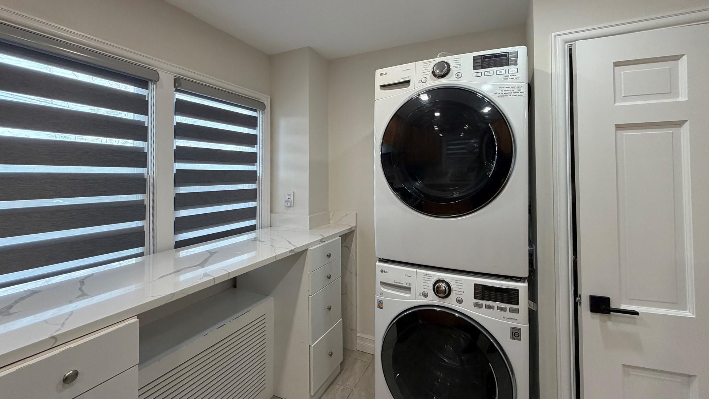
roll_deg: +1.3
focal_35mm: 16
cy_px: 170
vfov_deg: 66.7
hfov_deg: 99.4
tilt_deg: +2.1
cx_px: 360
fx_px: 301
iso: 200
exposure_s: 1/120
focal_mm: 2.22
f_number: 2.2
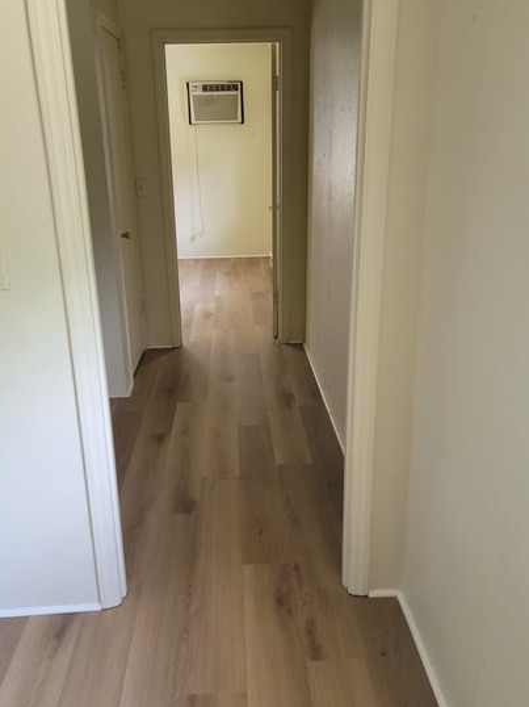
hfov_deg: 45.4
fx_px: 632
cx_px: 255
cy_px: 371
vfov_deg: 58.3
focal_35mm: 31
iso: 200
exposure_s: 1/60
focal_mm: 7
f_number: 1.8
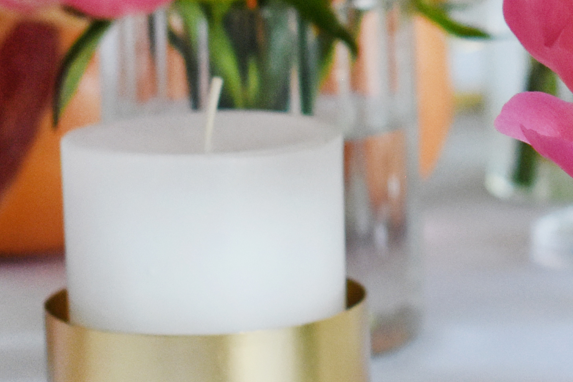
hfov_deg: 6.5
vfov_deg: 4.4
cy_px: -81
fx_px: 4918
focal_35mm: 309
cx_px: 973
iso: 1000
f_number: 3.2
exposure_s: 1/100
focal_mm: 50
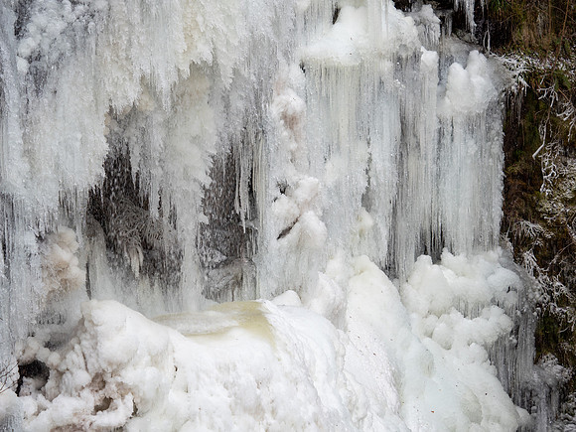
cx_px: 288
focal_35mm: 194
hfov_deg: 10.2
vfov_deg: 7.7
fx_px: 3228
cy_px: 216
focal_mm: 97
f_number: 2.8
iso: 64
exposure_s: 1/160
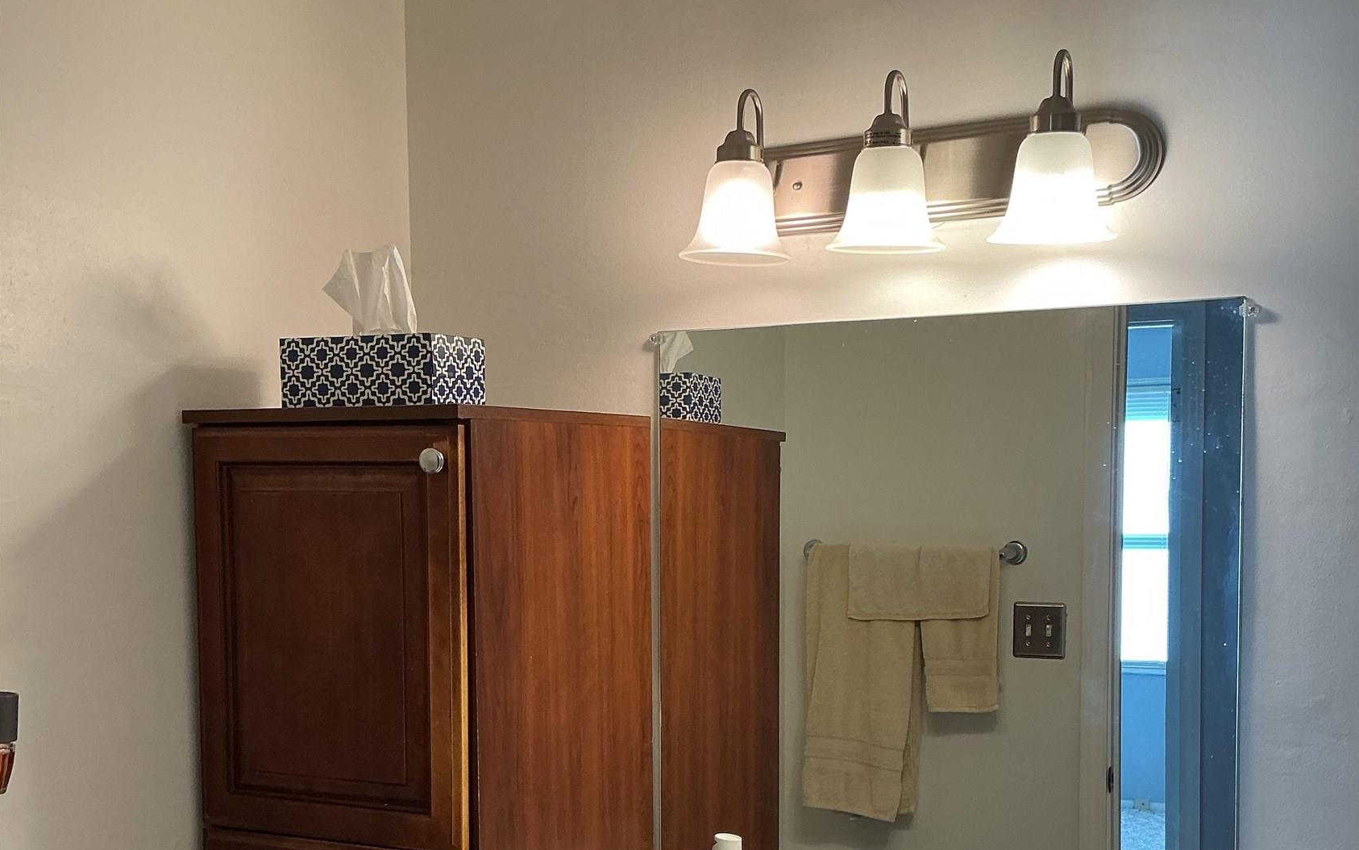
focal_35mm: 42
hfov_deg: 47.2
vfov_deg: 30.2
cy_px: 590
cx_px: 693
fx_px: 1556
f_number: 1.8
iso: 50
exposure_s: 1/60
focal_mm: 3
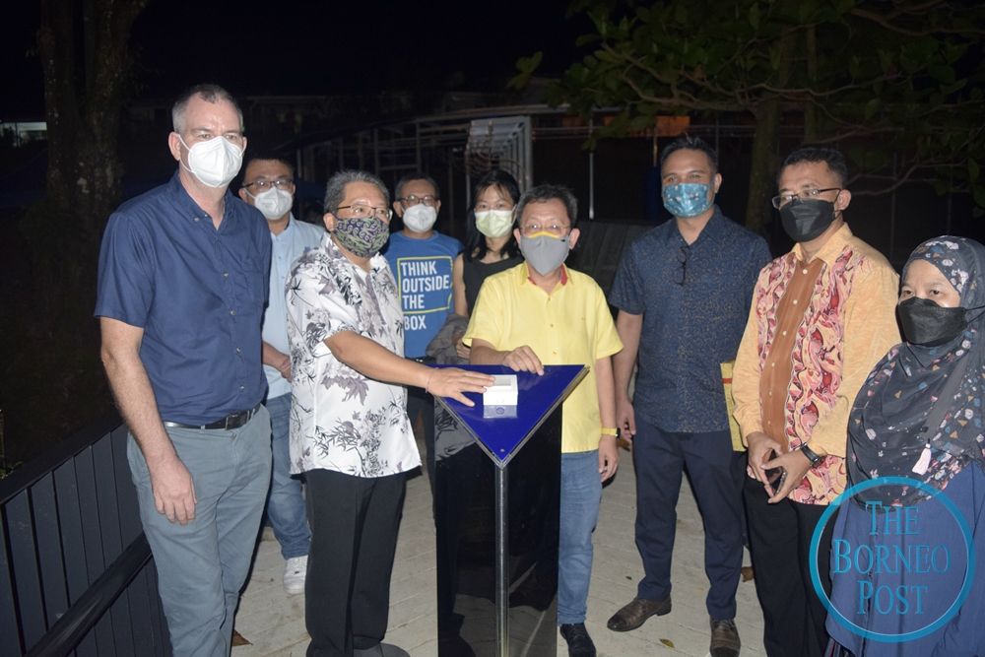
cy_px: 328
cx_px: 492
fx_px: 739
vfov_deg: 47.9
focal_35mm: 27
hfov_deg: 67.4
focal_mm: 18
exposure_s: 1/125
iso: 1250
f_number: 3.5
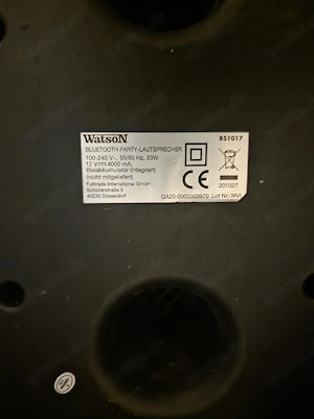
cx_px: 157
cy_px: 210
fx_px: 278
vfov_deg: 73.9
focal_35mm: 23
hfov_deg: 58.9
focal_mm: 6.3
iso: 3200
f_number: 1.7
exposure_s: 1/11.1
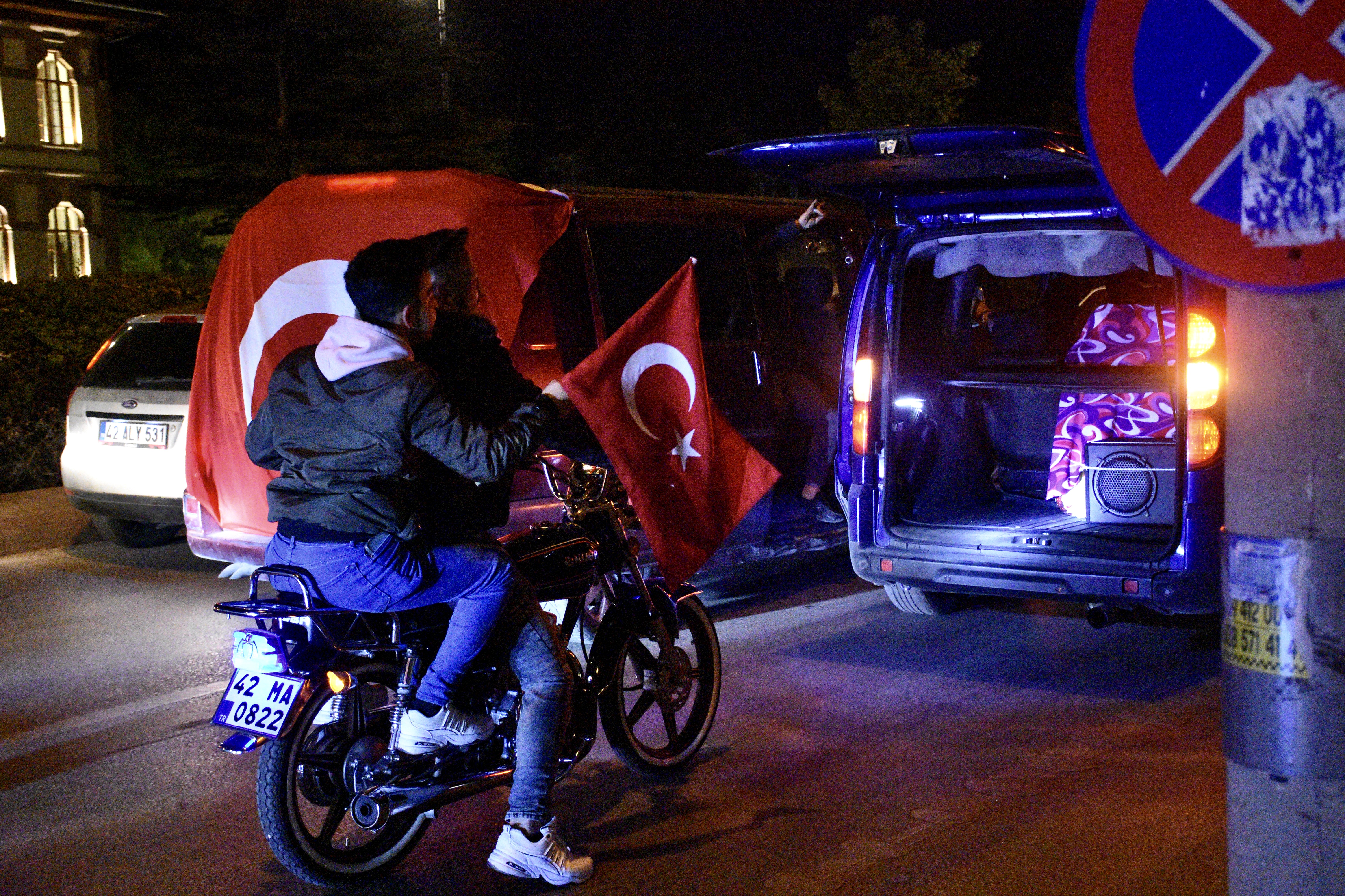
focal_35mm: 51
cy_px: 448
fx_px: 1905
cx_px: 672
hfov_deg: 38.9
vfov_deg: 26.5
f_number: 4.2
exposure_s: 1/200
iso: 25600
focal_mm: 34
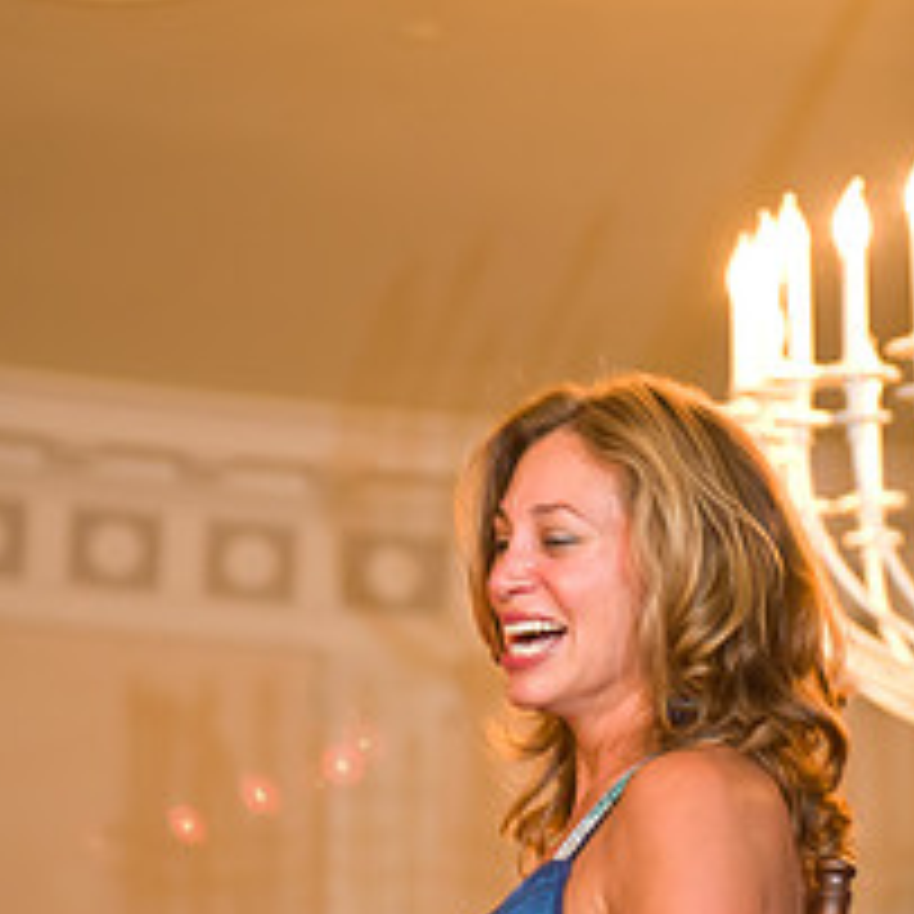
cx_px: 567
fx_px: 4780
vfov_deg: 10.9
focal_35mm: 160
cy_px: 504
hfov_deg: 10.9
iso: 1600
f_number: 3.2
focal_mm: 66
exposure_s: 1/125
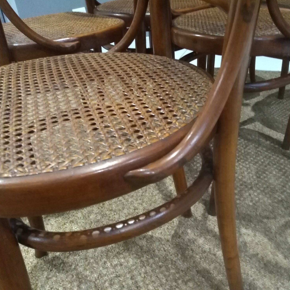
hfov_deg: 52.4
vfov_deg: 52.5
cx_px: 165
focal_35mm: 31
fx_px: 294
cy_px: 145
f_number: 2
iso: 1656
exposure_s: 1/14.3
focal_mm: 3.54
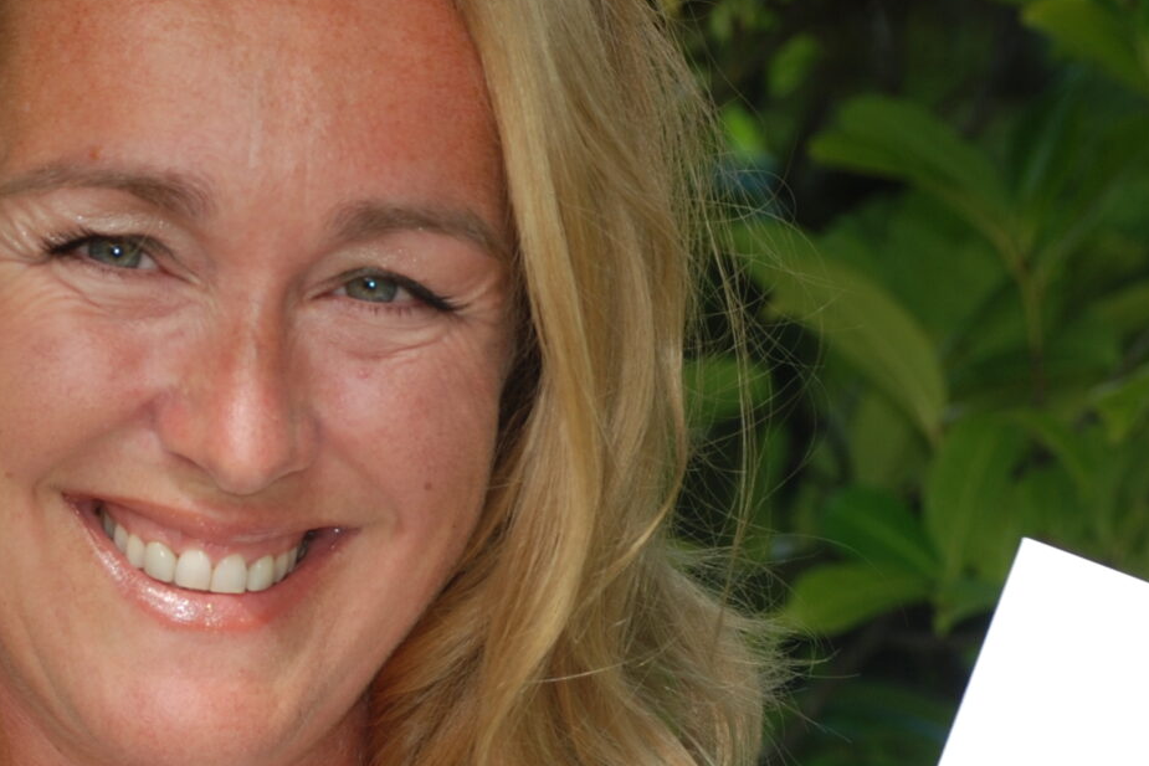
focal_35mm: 291
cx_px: 626
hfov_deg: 7.1
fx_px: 9289
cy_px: 678
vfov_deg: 4.7
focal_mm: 70
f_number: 5.6
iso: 100
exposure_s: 1/160
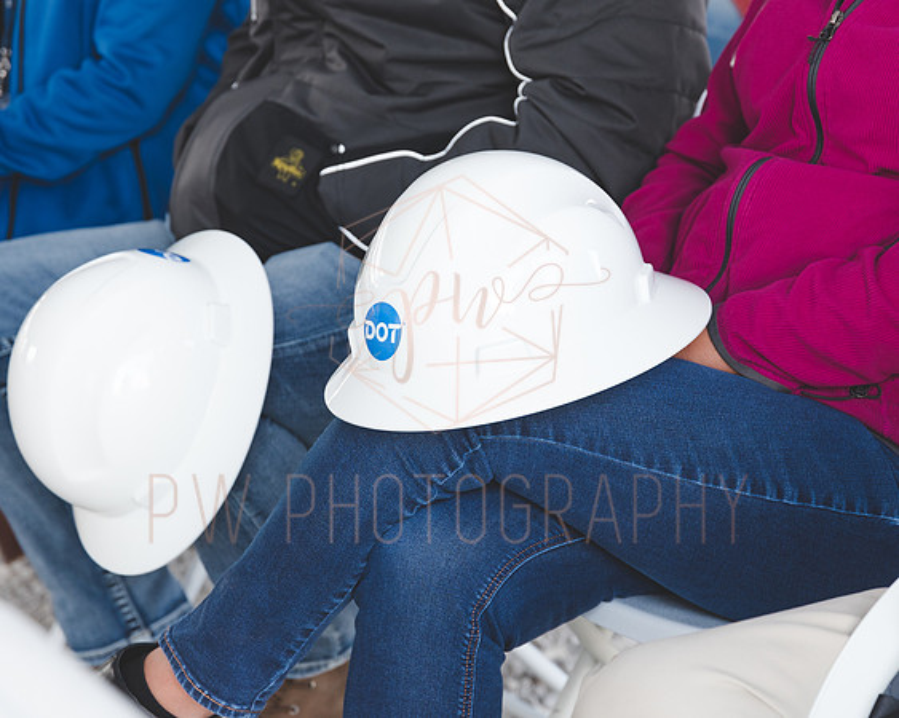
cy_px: 332
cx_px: 448
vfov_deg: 15.6
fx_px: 2629
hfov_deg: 19.4
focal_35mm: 99
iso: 200
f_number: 4
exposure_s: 1/200
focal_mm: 70
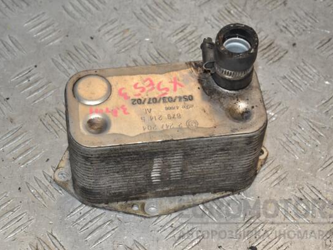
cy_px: 125
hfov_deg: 31.2
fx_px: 597
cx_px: 166
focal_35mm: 62
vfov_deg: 23.7
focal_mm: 38
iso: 800
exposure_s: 1/200
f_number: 6.3
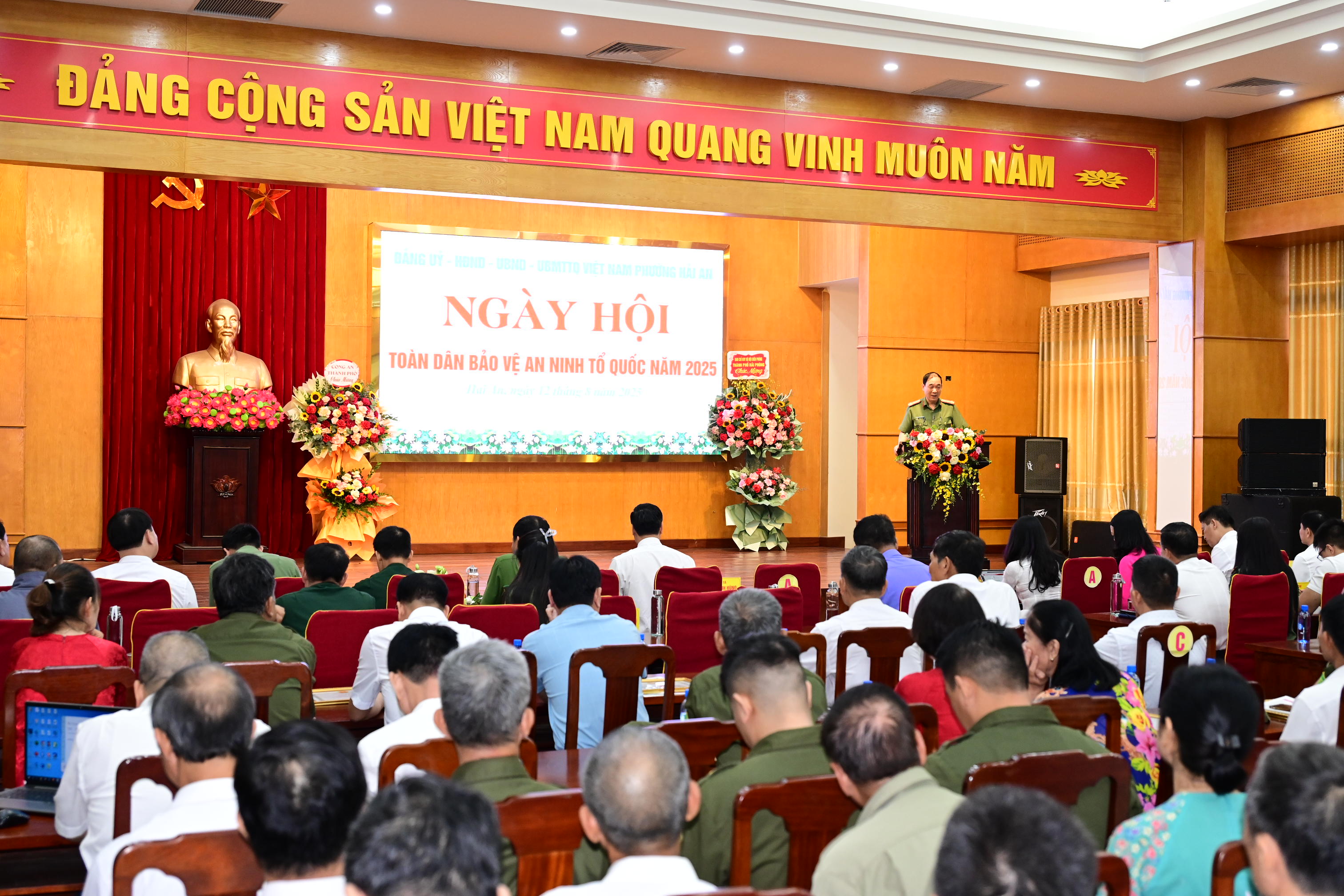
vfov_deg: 30.5
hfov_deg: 44.5
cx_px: 672
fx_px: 1643
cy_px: 448
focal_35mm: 44
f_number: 4
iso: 2500
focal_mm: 44
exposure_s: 1/200
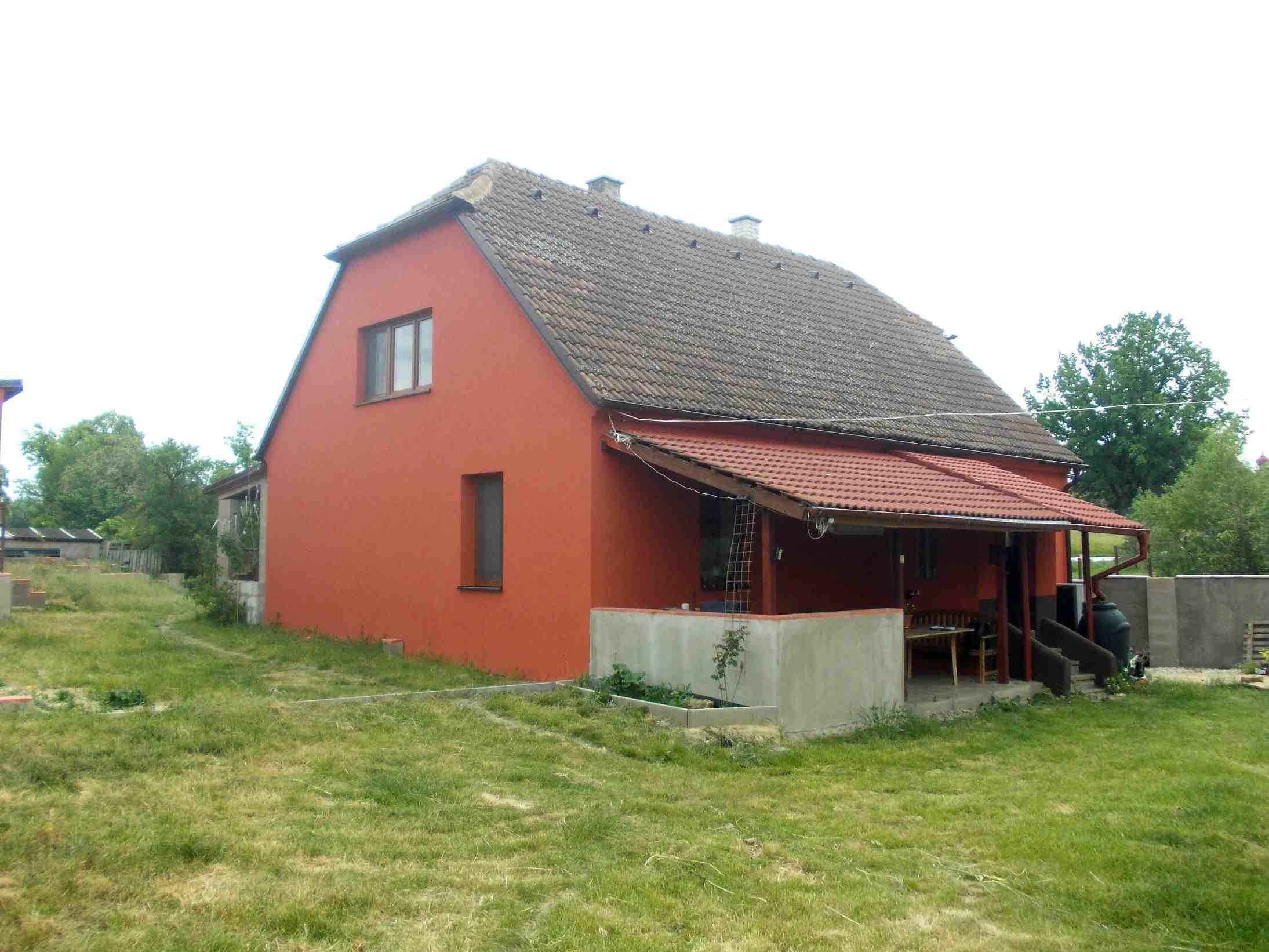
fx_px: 1027
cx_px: 634
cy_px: 476
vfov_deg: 49.7
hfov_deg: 63.4
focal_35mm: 28
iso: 80
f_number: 5.4
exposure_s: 1/160
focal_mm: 4
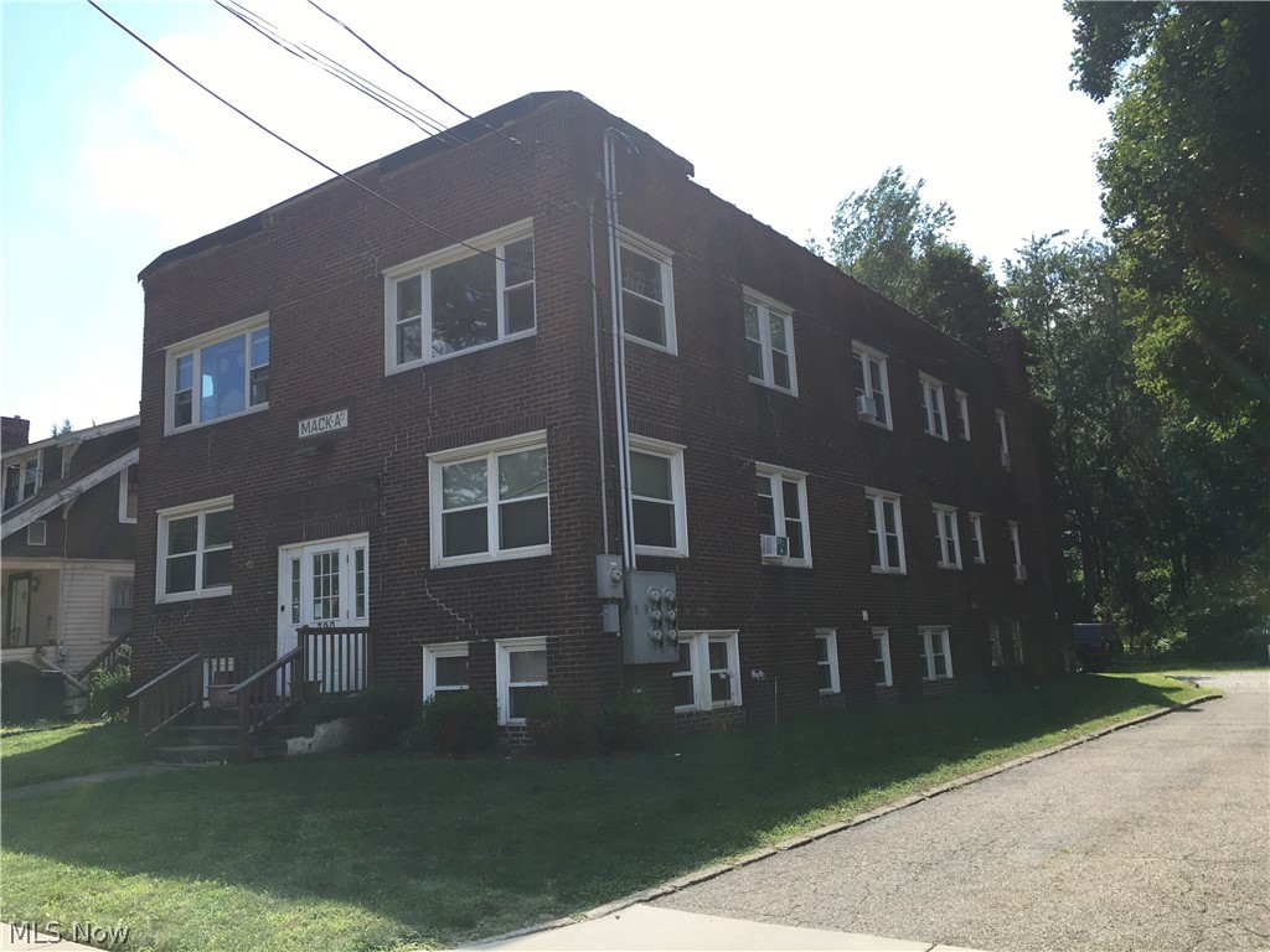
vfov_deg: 48.2
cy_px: 476
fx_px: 1064
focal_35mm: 29
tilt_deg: +12.7
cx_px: 635
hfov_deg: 61.7
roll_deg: +1.8
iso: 25
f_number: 2.2
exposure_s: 1/718
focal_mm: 4.15
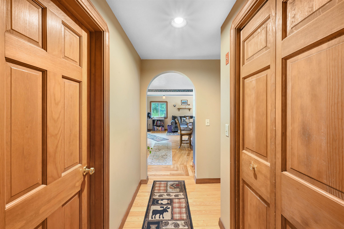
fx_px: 134
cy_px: 114
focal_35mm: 14
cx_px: 172
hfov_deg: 104.3
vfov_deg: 81.2
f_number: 14
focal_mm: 14
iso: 1000
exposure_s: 1/1.3
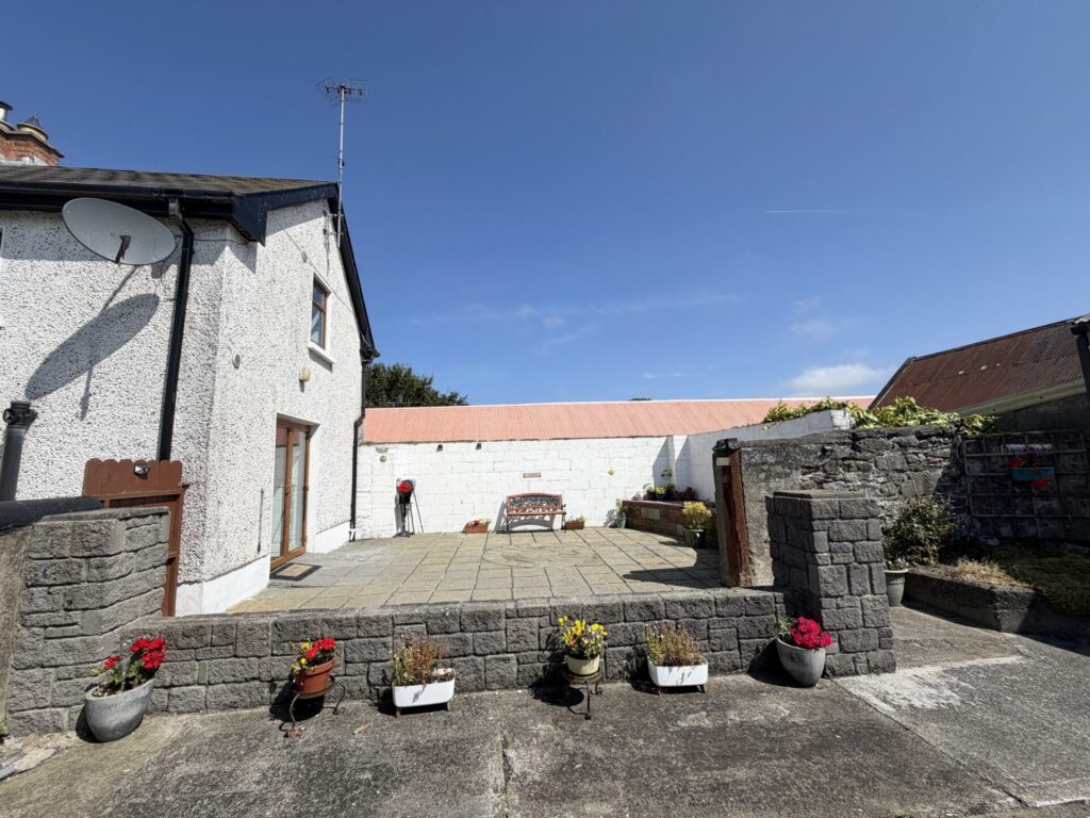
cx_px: 545
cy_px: 409
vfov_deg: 85.7
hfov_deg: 102.1
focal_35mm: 14
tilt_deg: +7.4
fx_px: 441
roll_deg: +1.7
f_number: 2.2
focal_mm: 2.22
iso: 20
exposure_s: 1/1339
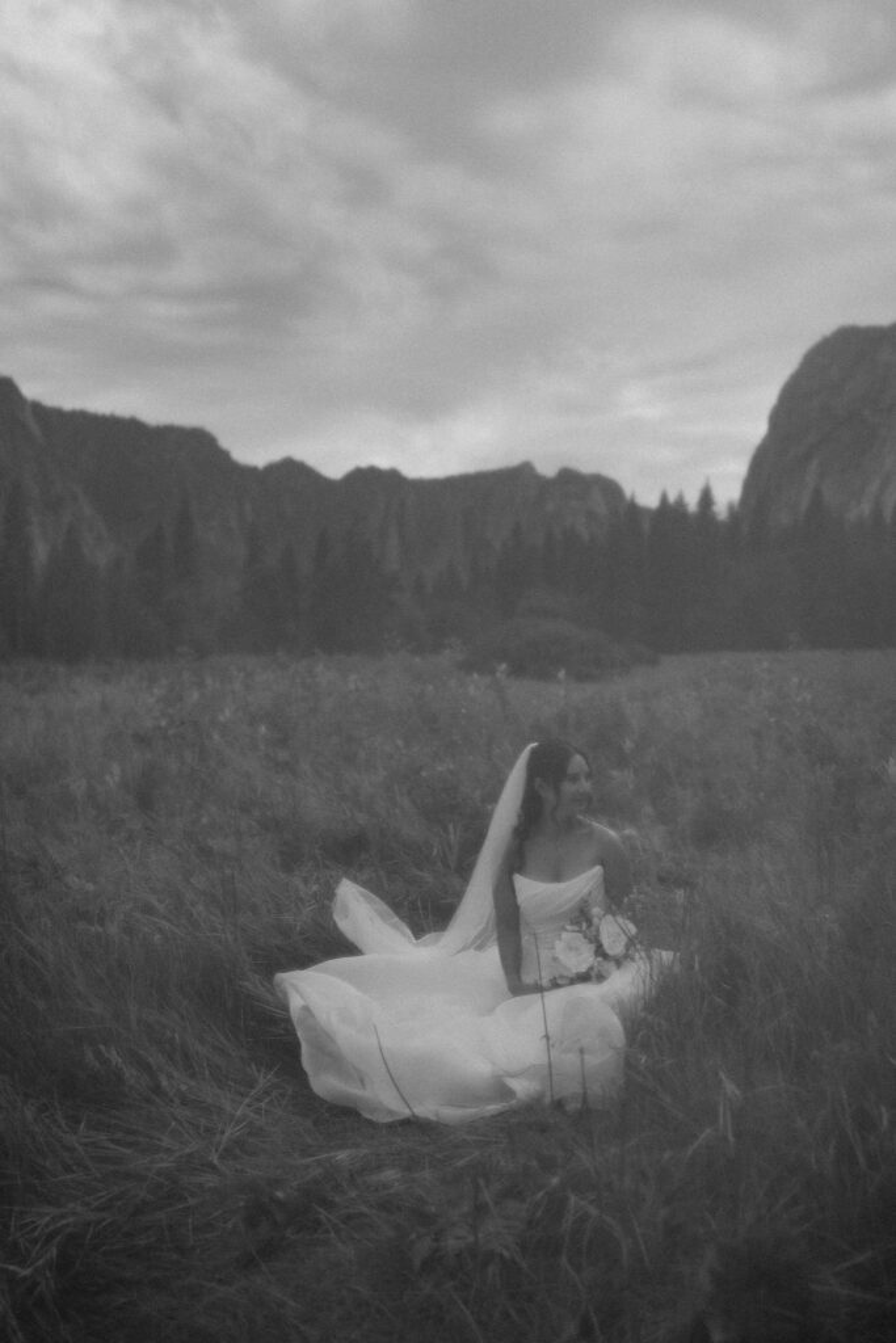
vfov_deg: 54.4
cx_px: 448
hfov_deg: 37.9
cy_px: 672
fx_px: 1306
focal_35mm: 35
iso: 80
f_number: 2
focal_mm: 35
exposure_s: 1/1000
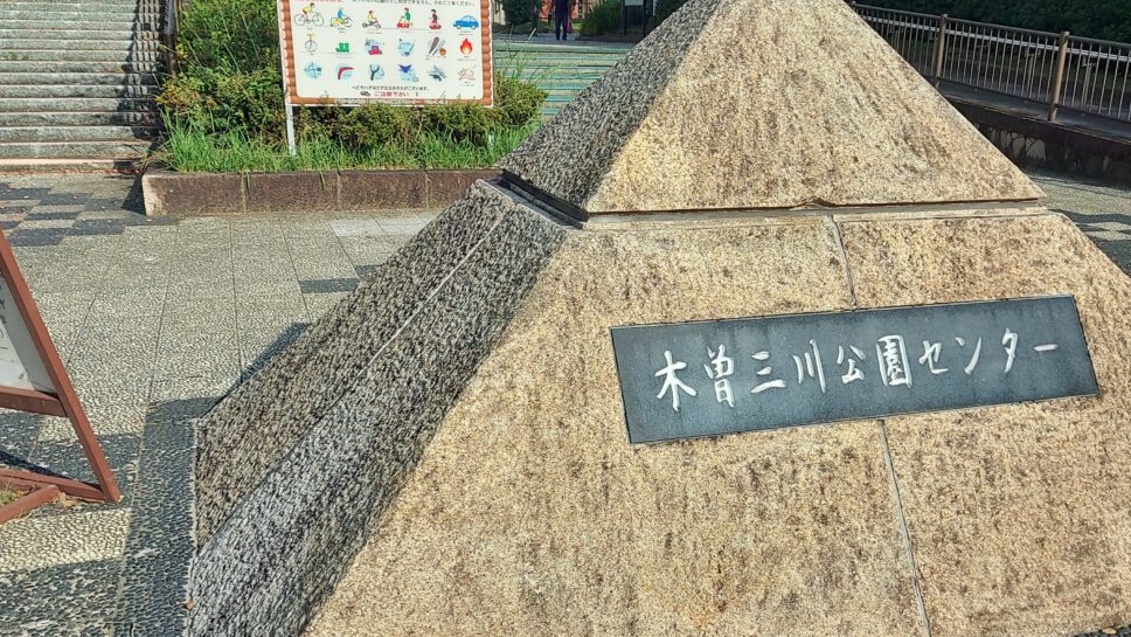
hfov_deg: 55.1
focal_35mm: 36
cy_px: 423
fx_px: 1080
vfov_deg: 32.6
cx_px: 645
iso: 50
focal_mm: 4.6
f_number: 2
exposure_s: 1/1842
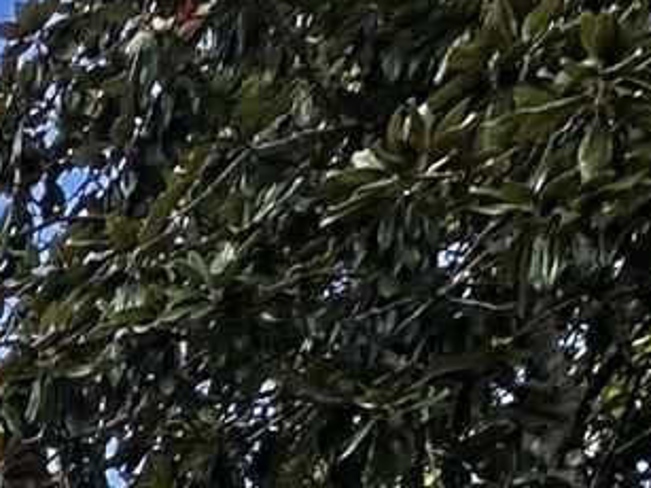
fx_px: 1974
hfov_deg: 13.8
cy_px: 2117
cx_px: -878
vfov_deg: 7.5
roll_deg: +1.2
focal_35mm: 105
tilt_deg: -6.7
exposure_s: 1/262
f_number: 2.2
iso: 40
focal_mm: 2.22
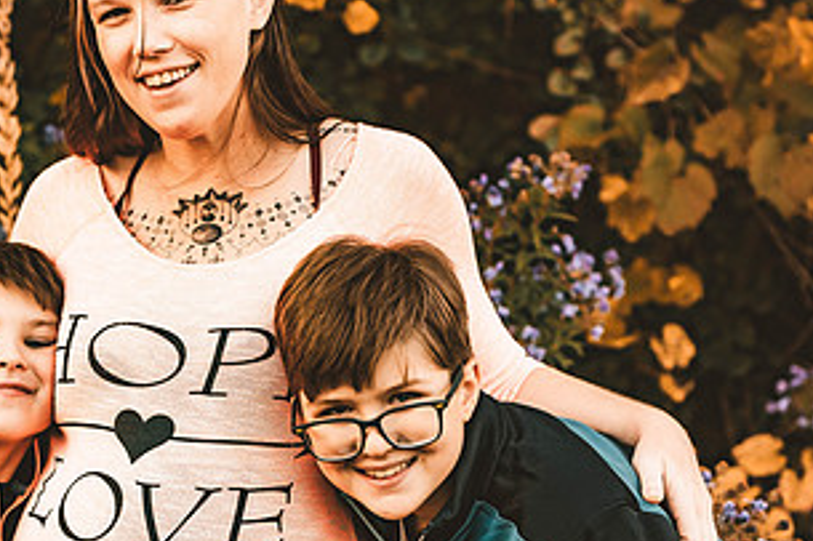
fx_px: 3521
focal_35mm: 156
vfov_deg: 8.8
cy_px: 433
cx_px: 243
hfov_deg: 13.1
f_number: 2.8
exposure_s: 1/1250
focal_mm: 82
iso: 1600
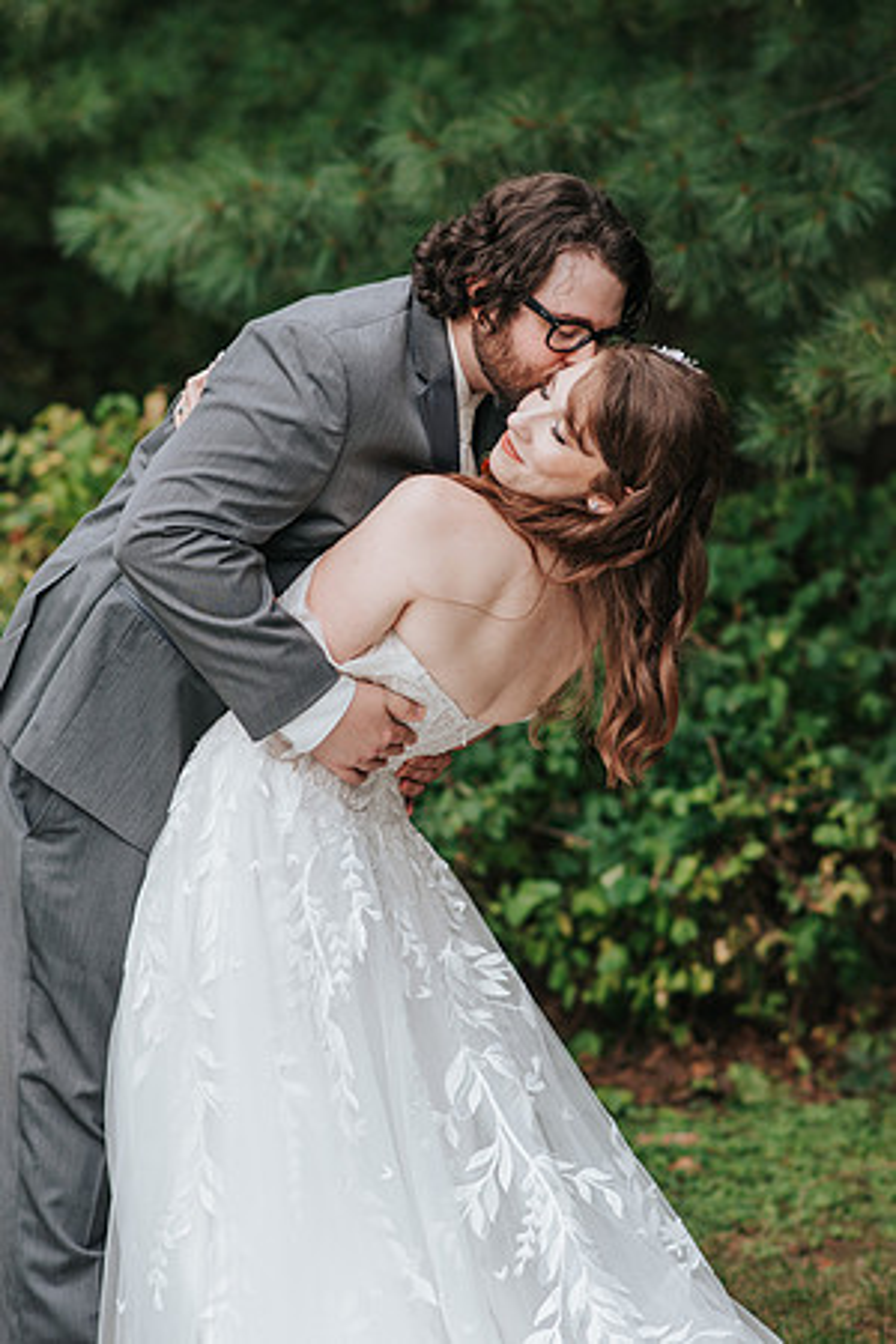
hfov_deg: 10.8
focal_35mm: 128
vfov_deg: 16.1
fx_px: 4760
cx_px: 448
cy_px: 672
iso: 200
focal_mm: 85
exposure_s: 1/640
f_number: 2.8
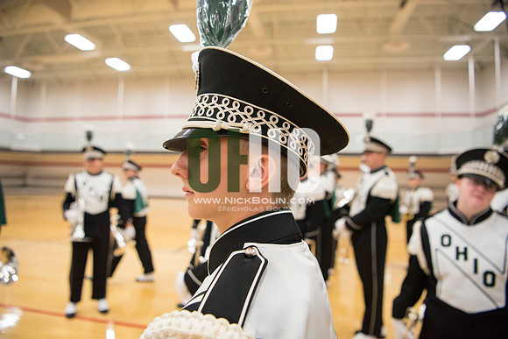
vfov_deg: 53.2
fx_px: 339
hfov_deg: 73.7
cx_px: 254
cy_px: 170
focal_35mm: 24
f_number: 3.2
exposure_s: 1/320
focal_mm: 24
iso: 2000
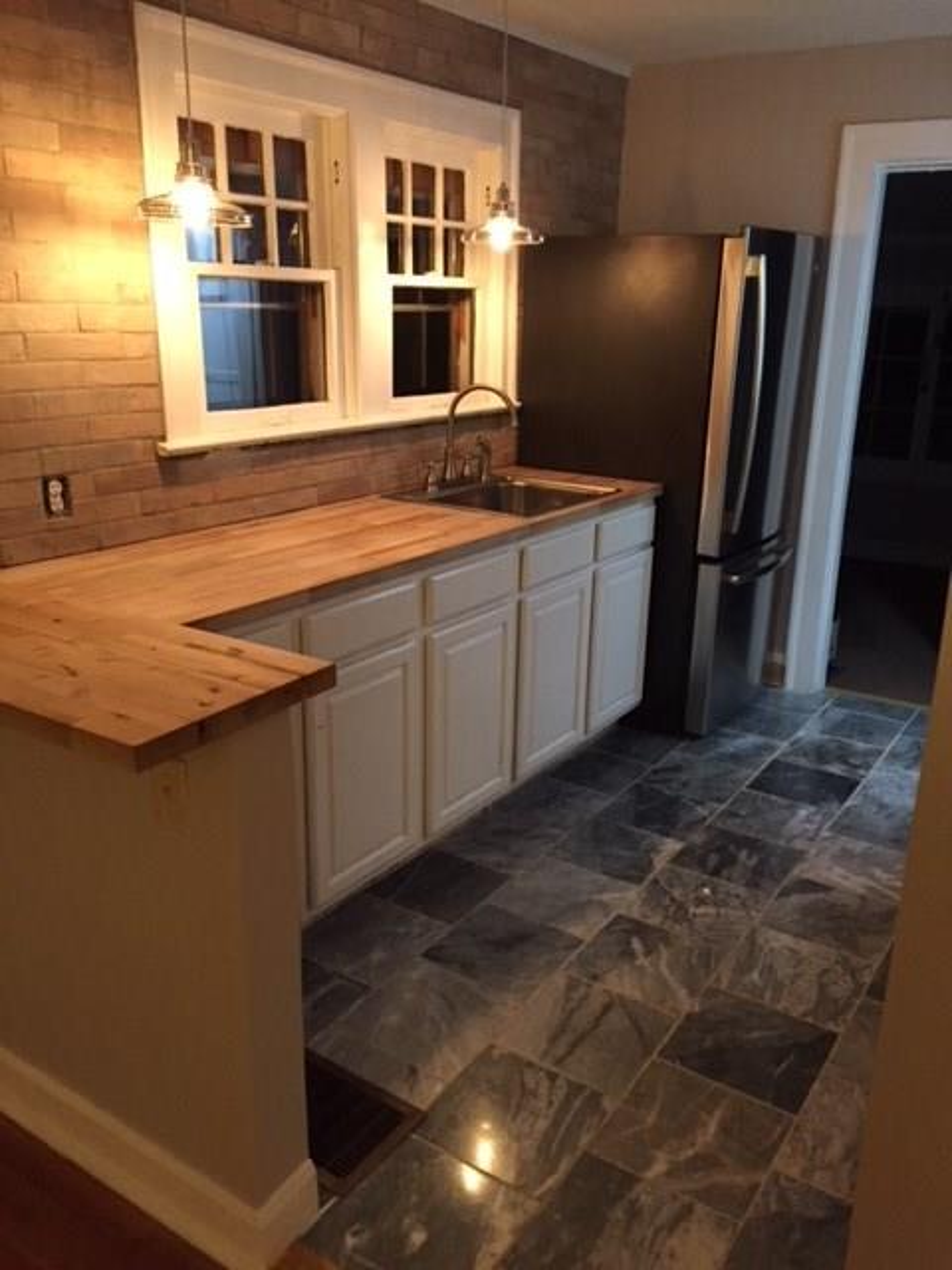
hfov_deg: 48.2
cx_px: 476
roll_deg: -0.6
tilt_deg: -16.4
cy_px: 635
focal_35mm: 29
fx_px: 1063
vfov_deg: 61.7
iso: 250
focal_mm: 4.15
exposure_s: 1/24
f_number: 2.2
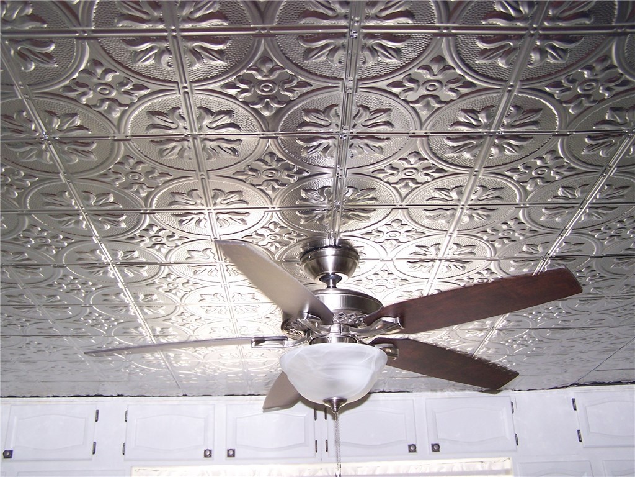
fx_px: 697
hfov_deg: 49.0
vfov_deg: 37.7
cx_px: 318
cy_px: 238
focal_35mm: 38
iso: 140
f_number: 2.8
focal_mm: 6.3
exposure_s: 1/60
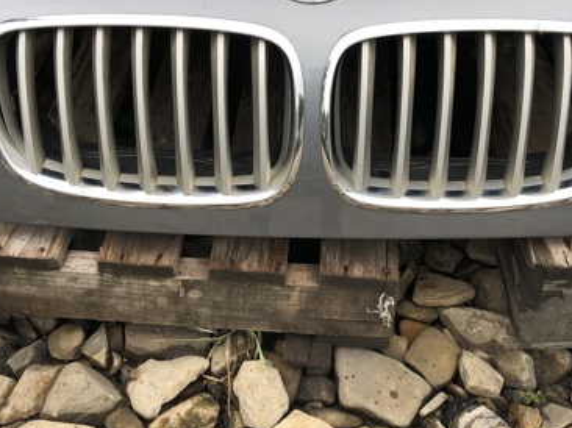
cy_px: 109
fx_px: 809
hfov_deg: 38.9
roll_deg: +0.3
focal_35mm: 49
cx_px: 300
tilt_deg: -37.8
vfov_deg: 29.2
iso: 20
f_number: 1.8
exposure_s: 1/369
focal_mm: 4
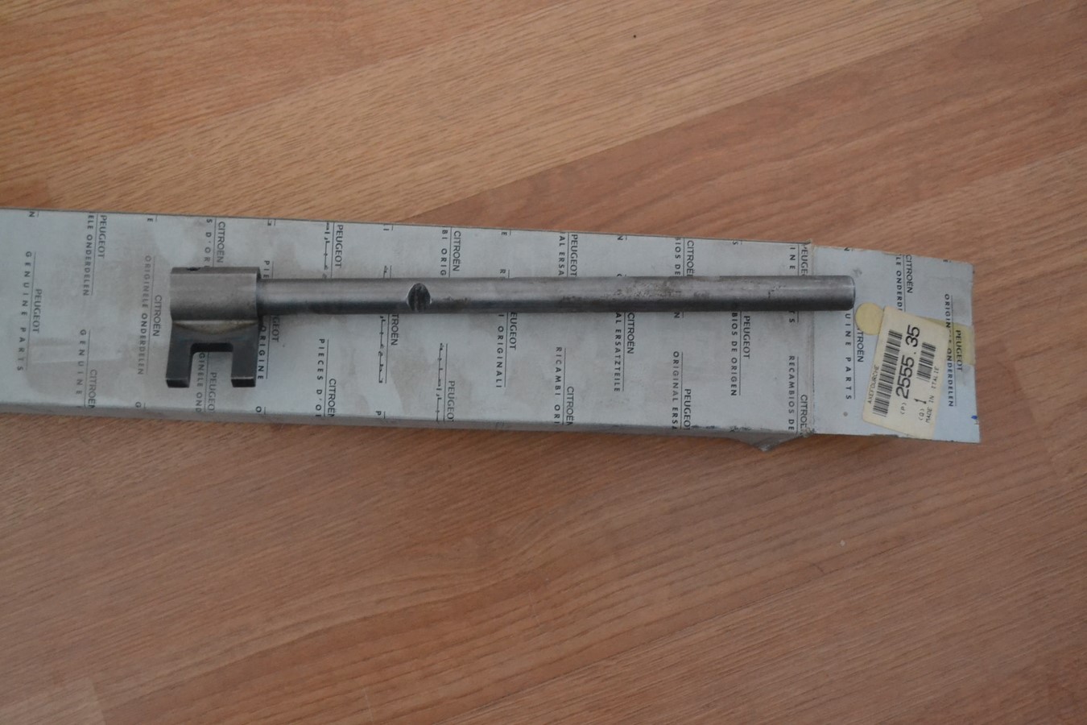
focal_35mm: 45
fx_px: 1359
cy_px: 362
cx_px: 544
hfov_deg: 43.6
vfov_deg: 29.9
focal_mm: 30
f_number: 4.5
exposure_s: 1/30
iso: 3200
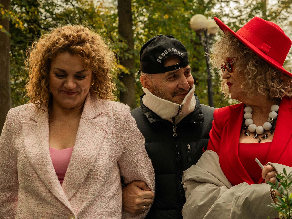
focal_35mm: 111
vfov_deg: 13.3
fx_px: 936
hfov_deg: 17.7
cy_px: 110
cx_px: 162
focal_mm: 68
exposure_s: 1/160
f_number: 8
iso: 800
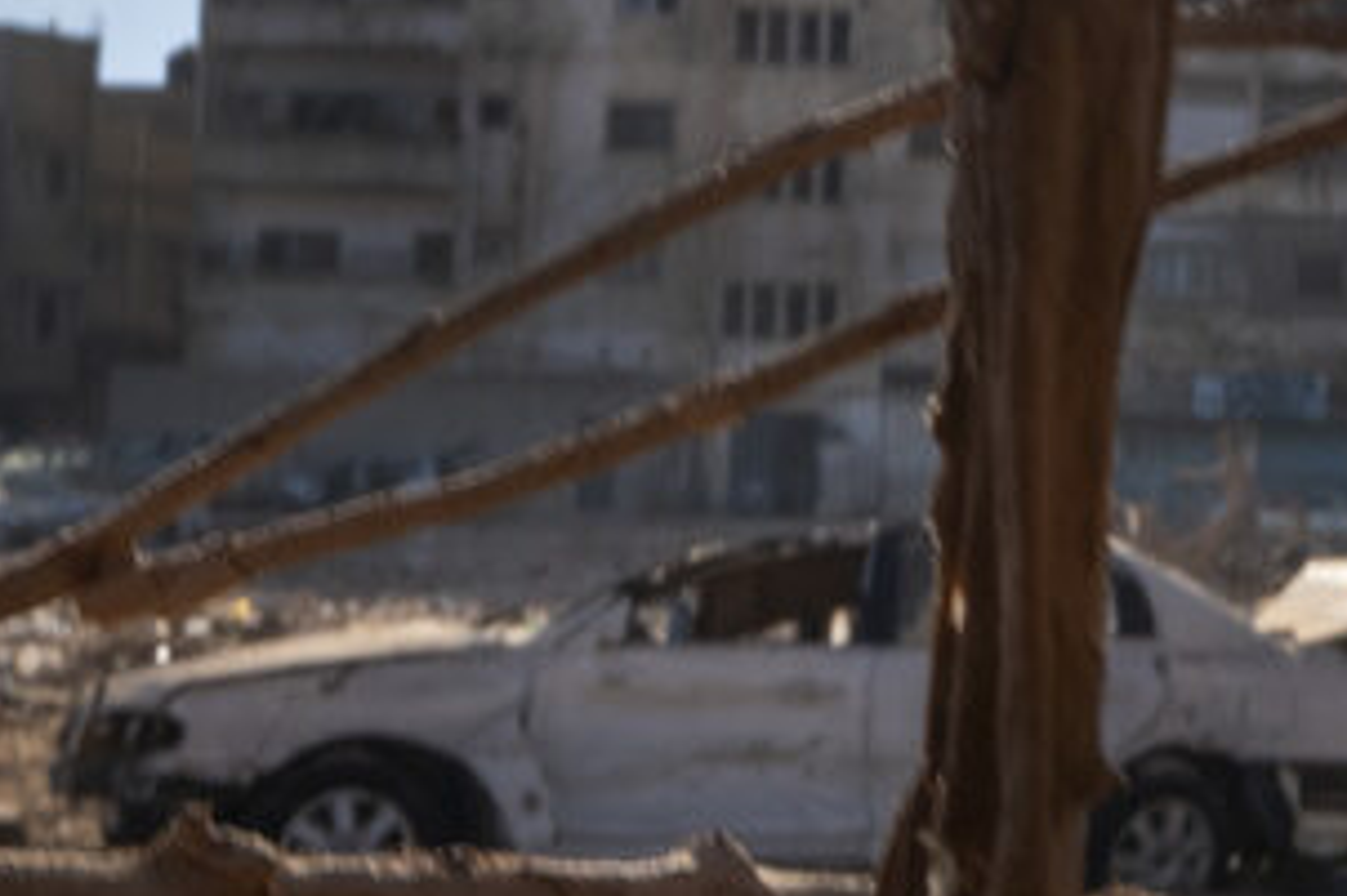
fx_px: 4562
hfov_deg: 15.6
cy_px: 444
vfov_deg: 11.2
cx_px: 1940
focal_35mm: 122
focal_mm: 24
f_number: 20
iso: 100
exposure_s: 1/60
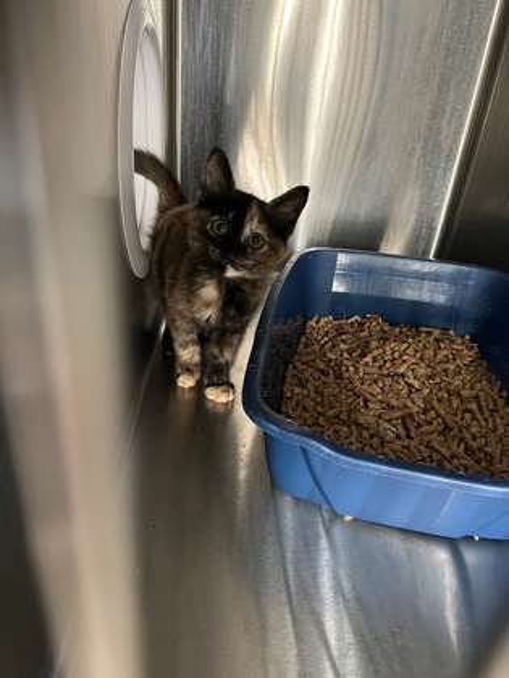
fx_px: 510
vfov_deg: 67.3
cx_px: 254
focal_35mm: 26
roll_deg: -5.5
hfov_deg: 53.1
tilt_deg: -29.4
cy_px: 339
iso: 500
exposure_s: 1/47
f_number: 1.5
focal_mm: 5.7
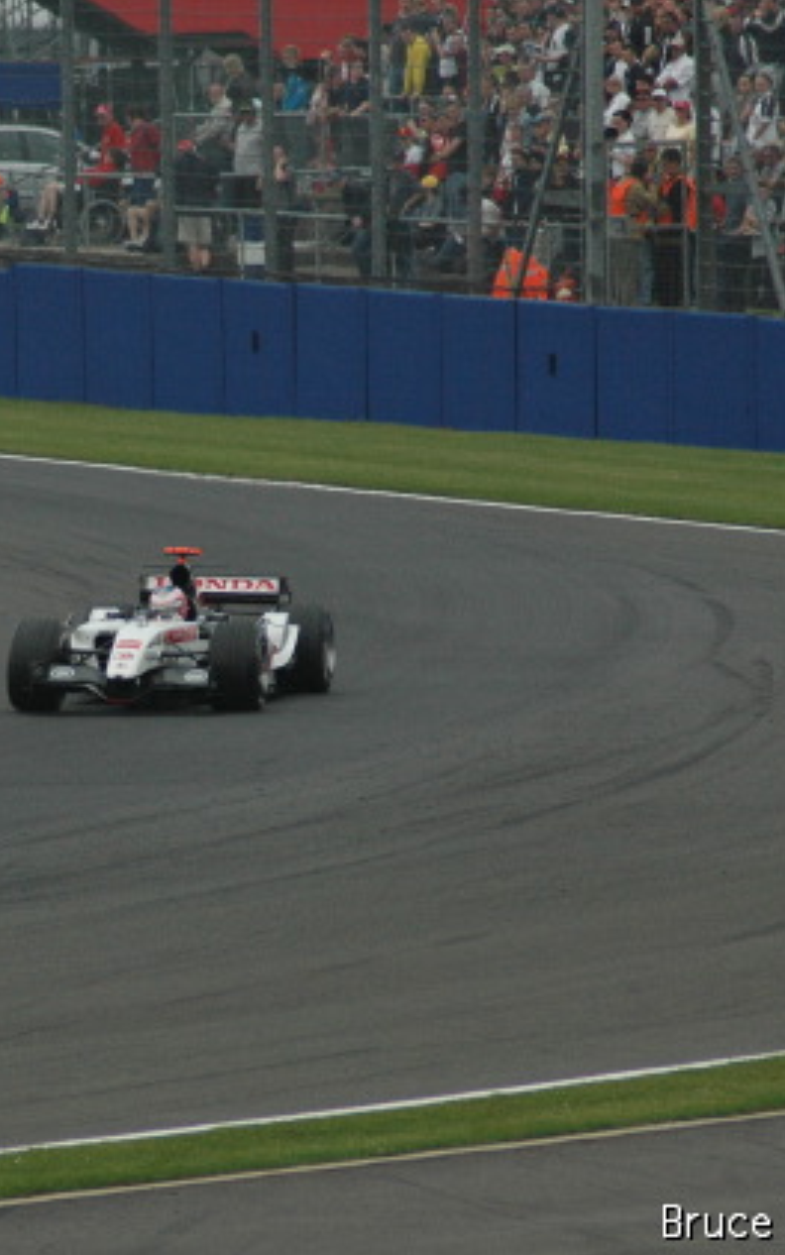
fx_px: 23739
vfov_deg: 3.0
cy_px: 629
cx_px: 107
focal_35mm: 694
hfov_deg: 1.9
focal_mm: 300
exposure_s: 1/2500
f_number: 7.1
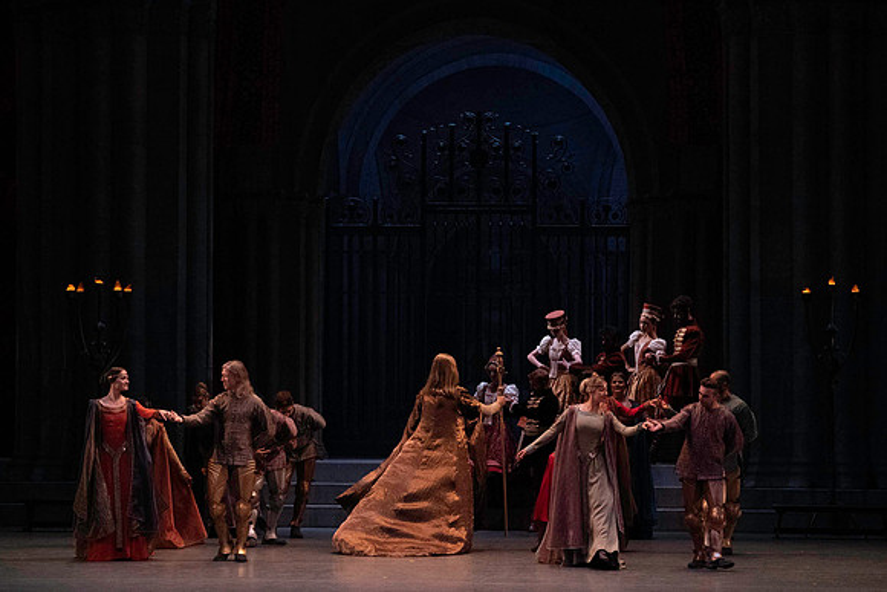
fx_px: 2982
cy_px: 296
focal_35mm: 121
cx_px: 444
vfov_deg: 11.3
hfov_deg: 16.9
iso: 12800
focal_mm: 121
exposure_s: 1/400
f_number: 7.1
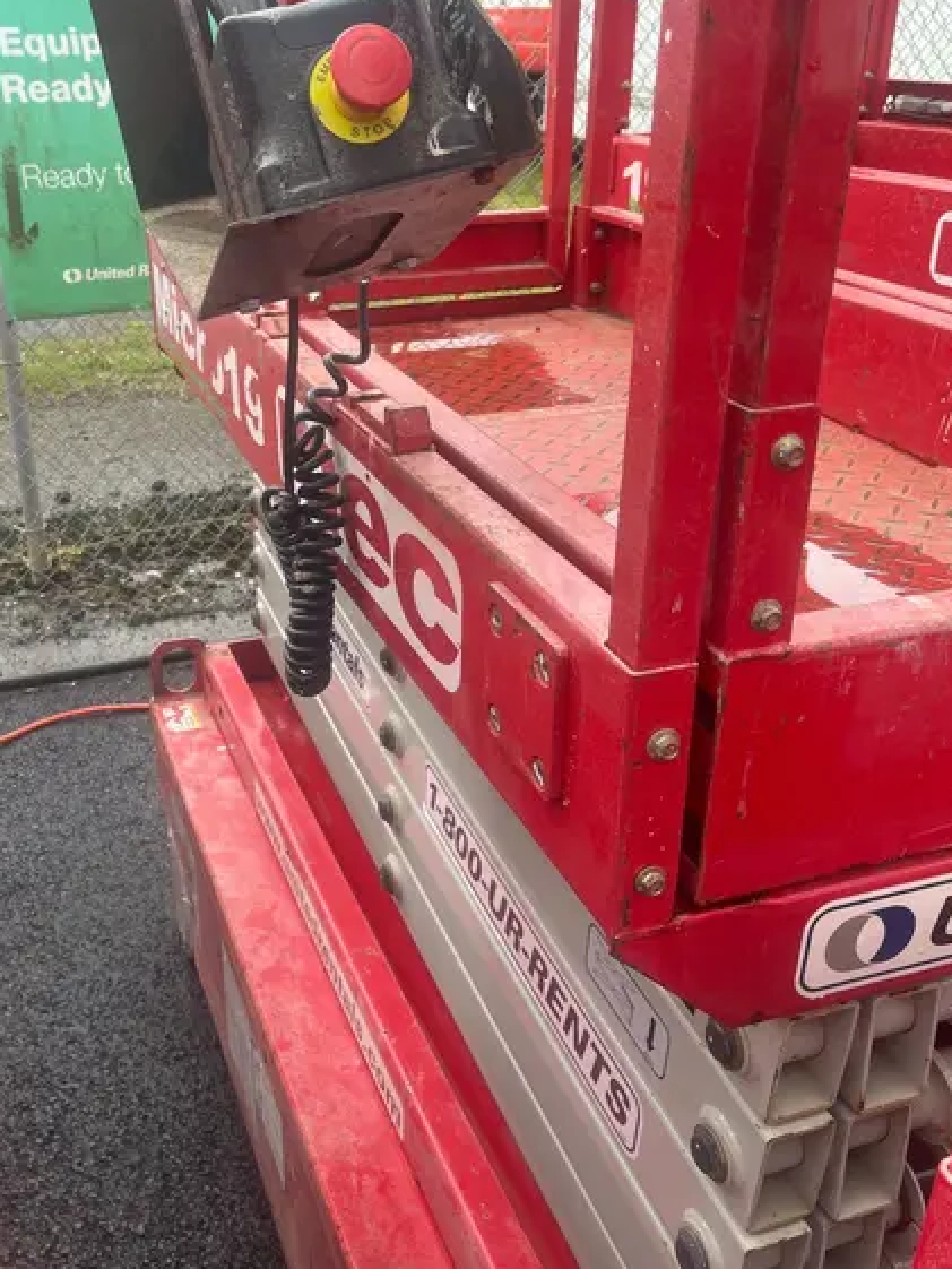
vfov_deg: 53.9
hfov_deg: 41.6
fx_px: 1246
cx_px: 369
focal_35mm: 34
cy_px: 598
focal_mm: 5.1
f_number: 1.6
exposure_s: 1/506
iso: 50
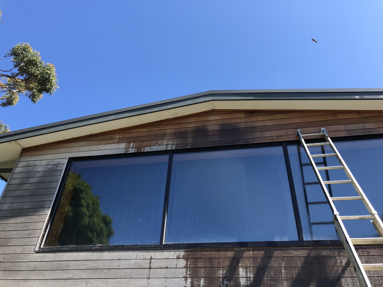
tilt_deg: +39.5
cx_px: 192
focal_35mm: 29
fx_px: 321
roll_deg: -2.0
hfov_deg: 61.7
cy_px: 144
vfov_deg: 48.2
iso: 20
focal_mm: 3.99
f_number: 1.8
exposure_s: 1/631
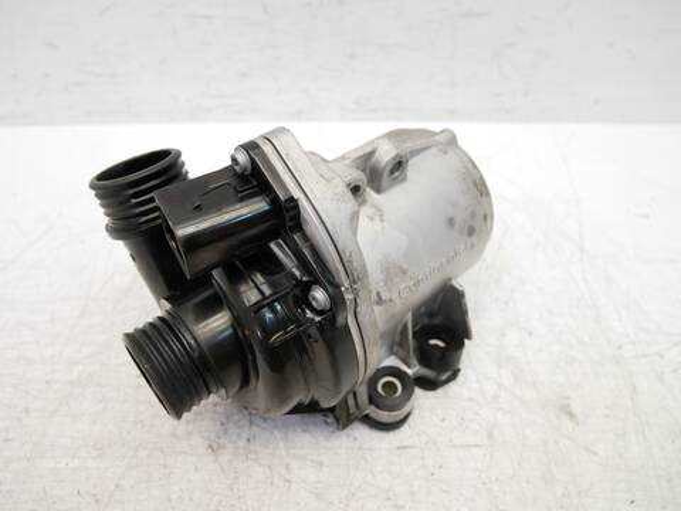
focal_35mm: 24
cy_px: 256
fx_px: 472
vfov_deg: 56.8
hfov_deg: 71.6
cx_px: 340
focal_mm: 12
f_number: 3.5
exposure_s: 1/60
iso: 500
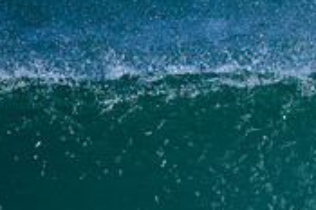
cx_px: 424
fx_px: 25610
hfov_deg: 0.7
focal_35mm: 2923
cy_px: 219
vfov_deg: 0.5
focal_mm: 800
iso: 320
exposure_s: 1/2000
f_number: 6.3
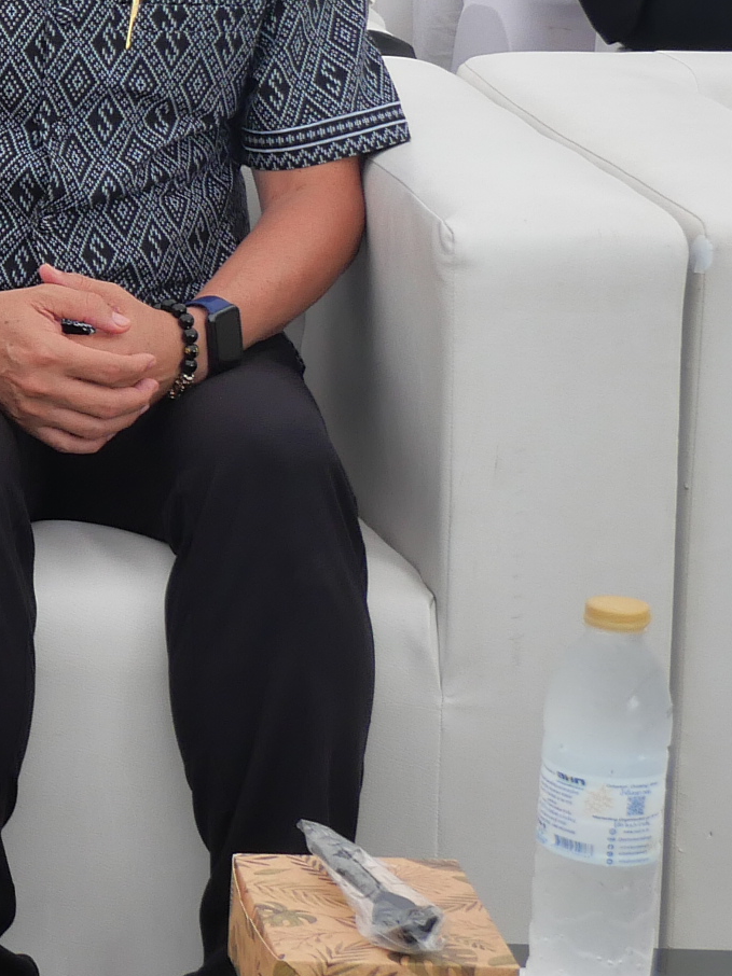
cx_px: -959
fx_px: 3893
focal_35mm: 138
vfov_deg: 14.2
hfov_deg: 9.6
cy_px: 197
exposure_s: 1/60
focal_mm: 17
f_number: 5.6
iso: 250
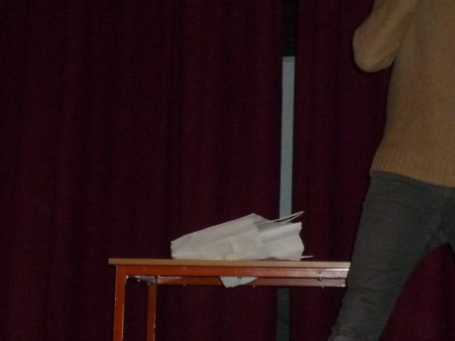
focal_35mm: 102
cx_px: 342
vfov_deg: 14.5
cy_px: 165
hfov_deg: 19.1
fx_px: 1340
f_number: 4
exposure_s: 1/125
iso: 400
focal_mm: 6.8
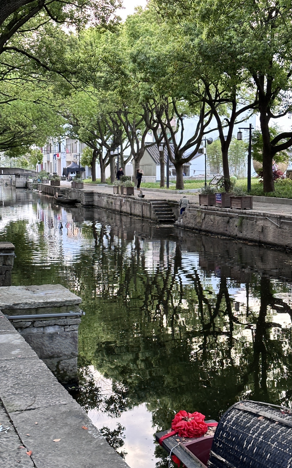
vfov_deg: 39.6
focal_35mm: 51
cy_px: 234
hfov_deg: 25.3
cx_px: 168
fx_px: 649
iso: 125
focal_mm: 6.86
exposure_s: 1/60
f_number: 1.78
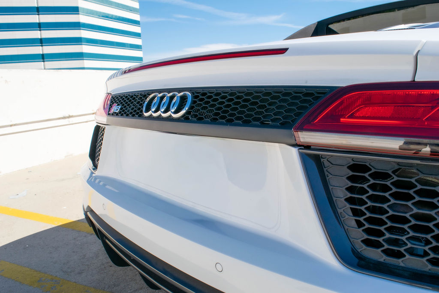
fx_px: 329
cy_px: 146
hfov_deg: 67.4
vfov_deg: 47.9
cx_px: 220
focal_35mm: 27
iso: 200
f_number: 10
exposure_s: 1/400
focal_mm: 18
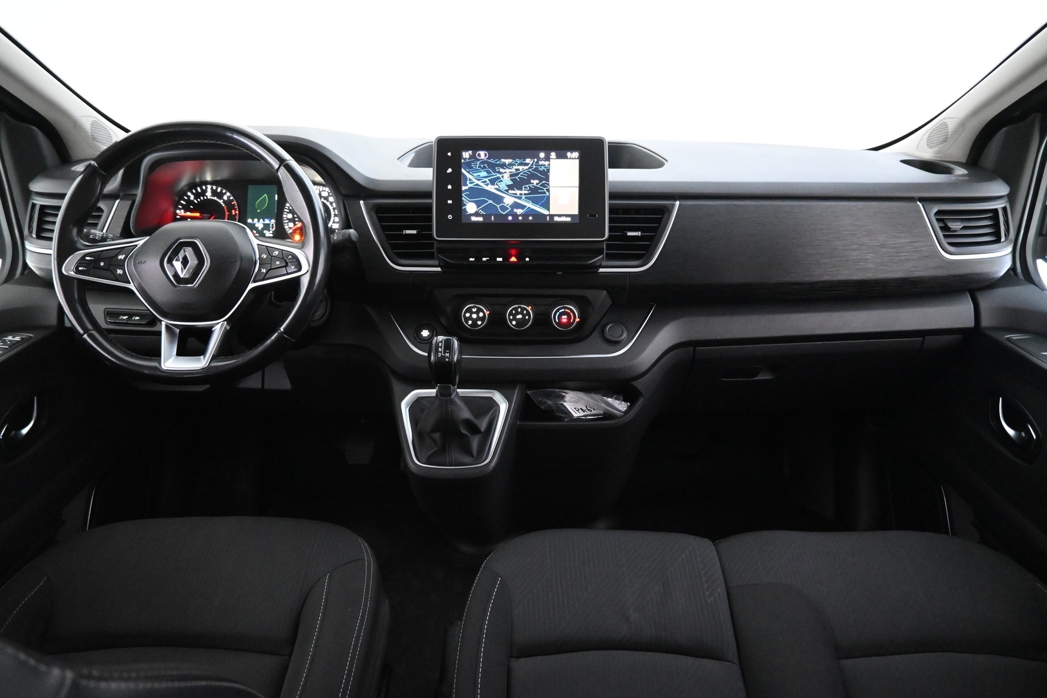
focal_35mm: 24
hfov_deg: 73.7
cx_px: 524
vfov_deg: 53.1
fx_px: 698
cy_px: 349
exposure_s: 1/25
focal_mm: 16
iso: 7200
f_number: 3.5
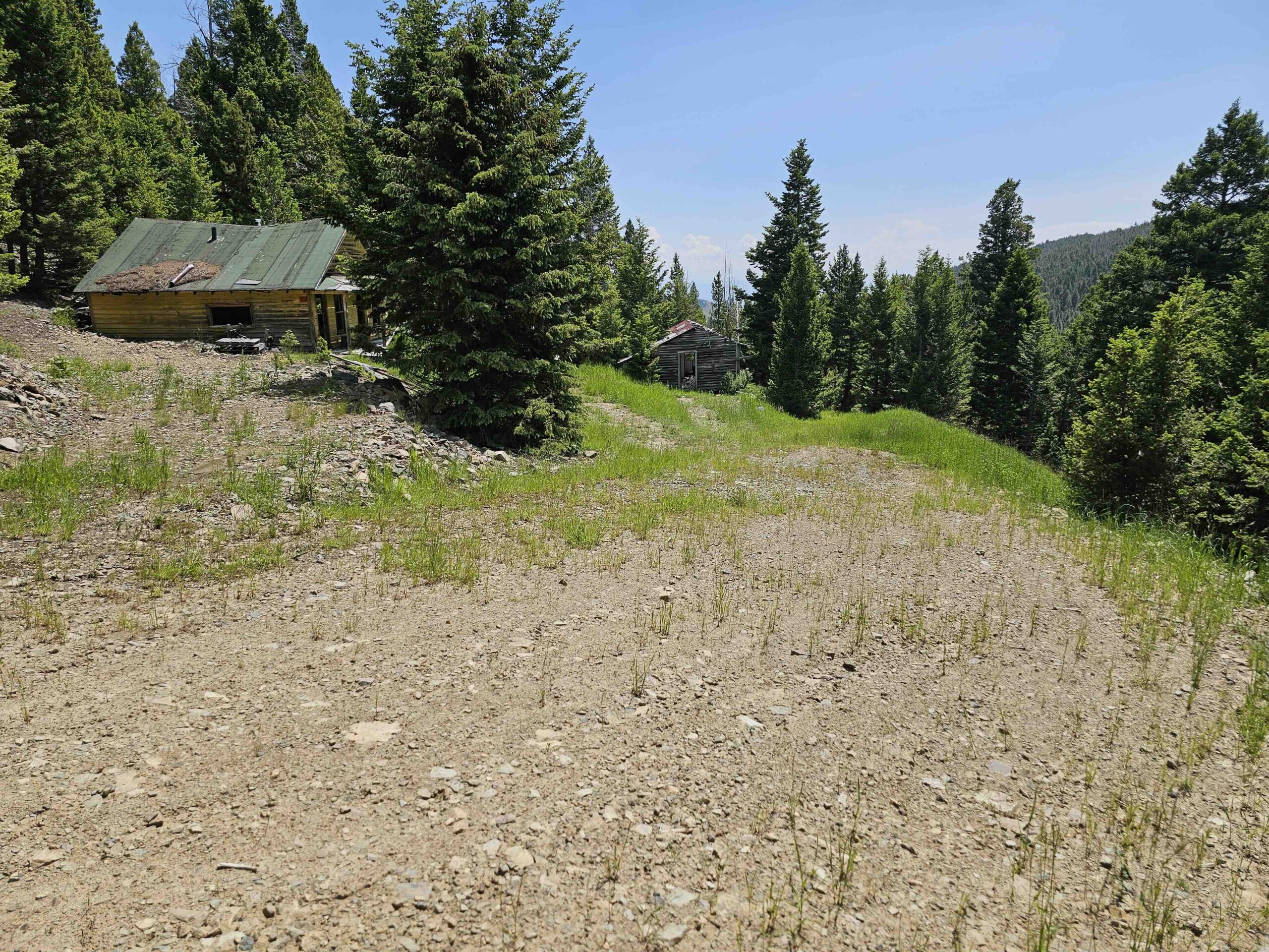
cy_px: 476
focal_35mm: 23
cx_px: 634
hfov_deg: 73.9
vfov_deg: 58.9
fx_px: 843
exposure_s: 1/1047
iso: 10
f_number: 1.7
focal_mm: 6.3
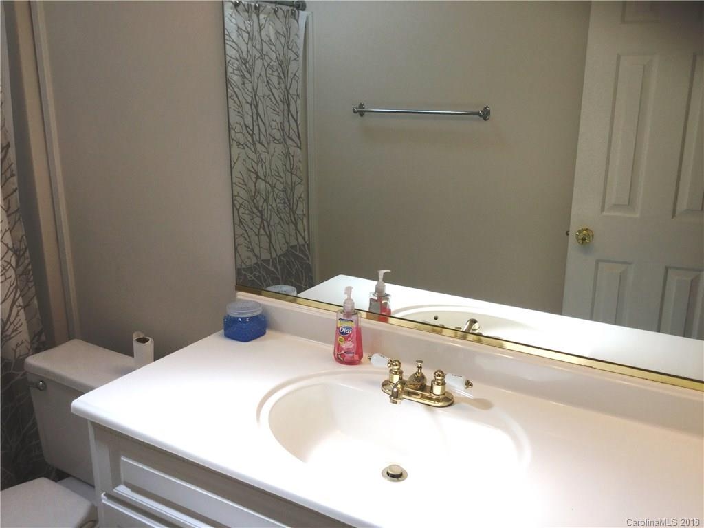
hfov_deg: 58.4
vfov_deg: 45.4
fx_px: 630
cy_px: 264
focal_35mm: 31
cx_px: 352
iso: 25
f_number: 2.4
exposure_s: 1/162
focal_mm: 3.3
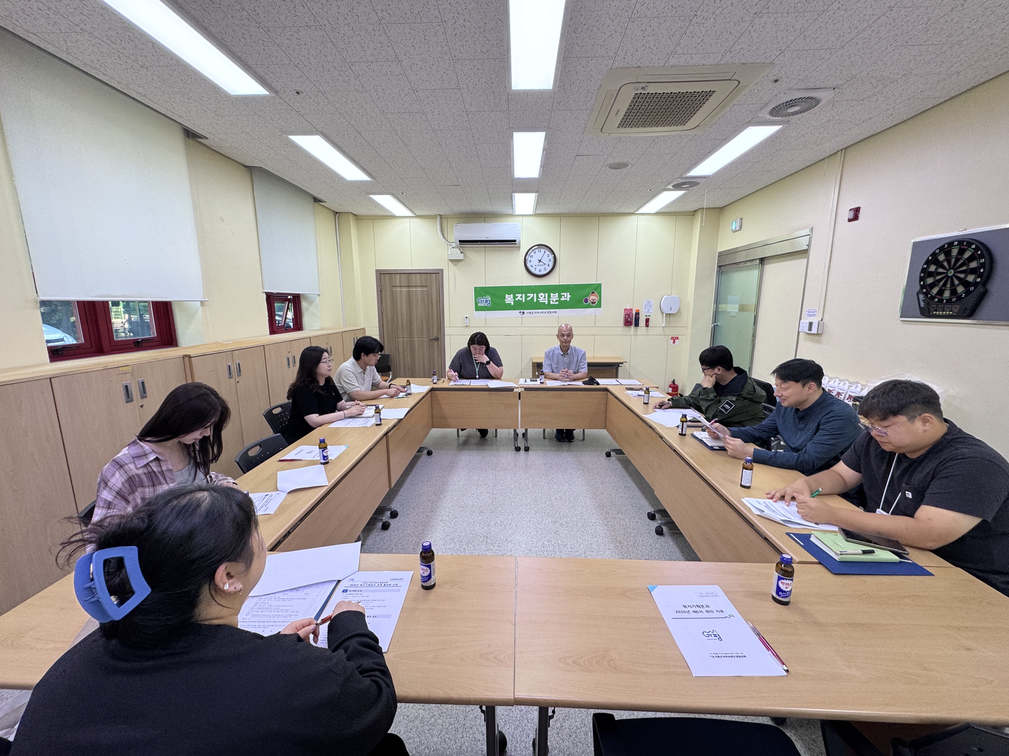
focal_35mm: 14
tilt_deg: -9.9
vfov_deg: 85.7
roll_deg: +0.4
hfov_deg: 102.1
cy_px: 378
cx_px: 504
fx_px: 408
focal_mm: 2.22
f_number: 2.2
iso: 125
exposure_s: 1/120
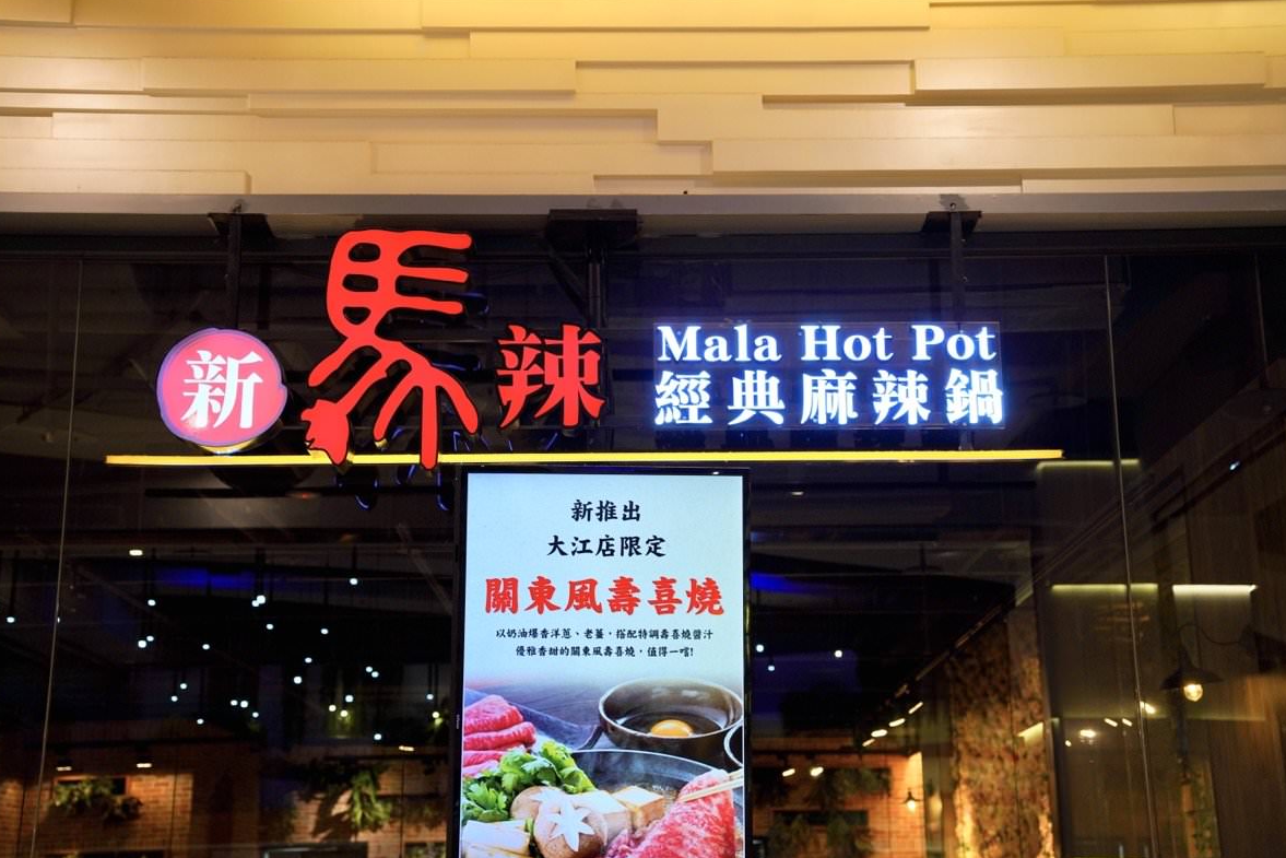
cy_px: 423
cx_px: 644
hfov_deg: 37.2
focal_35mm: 53
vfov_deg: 25.3
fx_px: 1908
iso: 400
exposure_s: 1/160
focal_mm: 52.4
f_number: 4
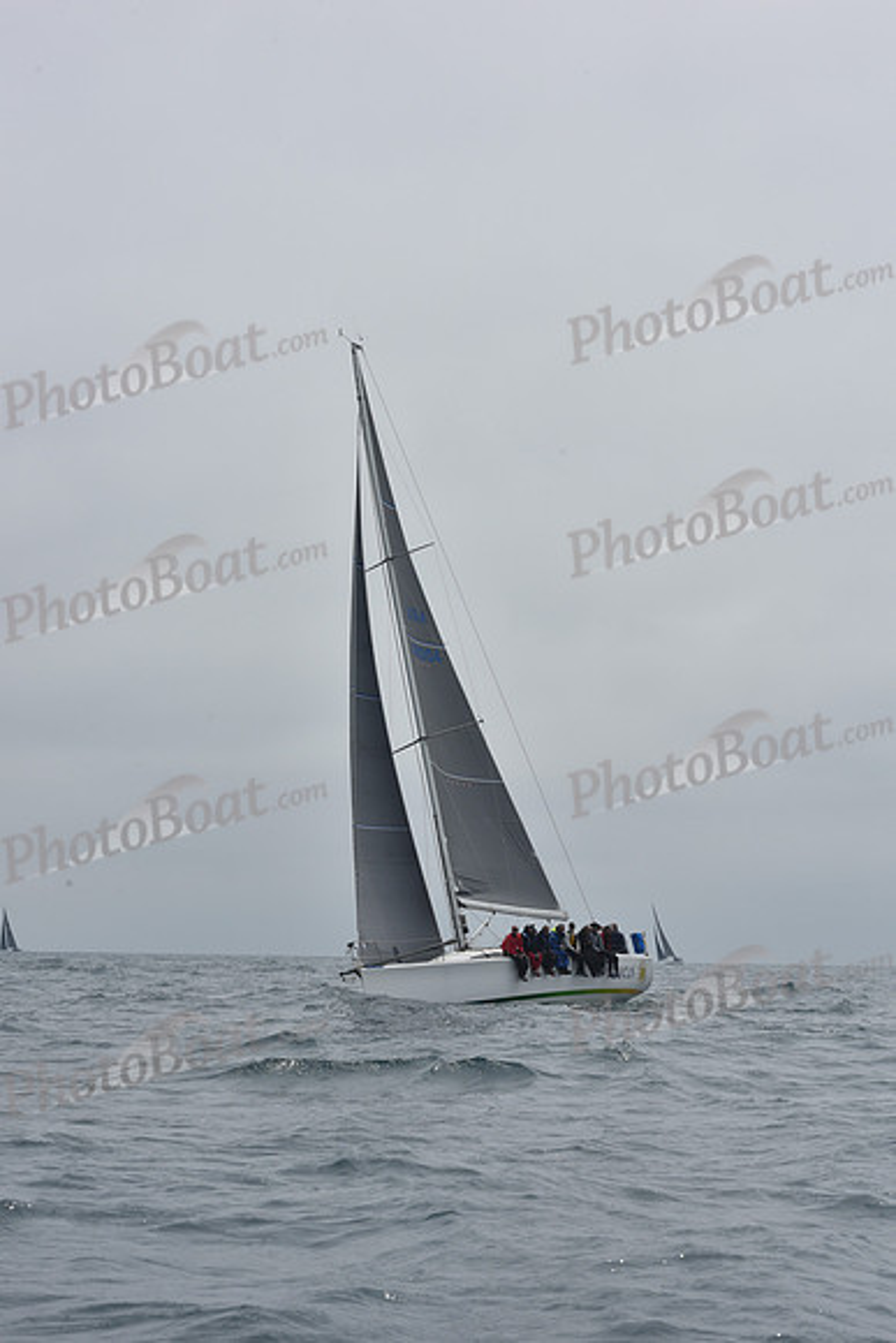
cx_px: 448
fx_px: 3358
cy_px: 672
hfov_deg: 15.2
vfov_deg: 22.6
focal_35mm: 90
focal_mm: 90
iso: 250
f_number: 13
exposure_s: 1/800
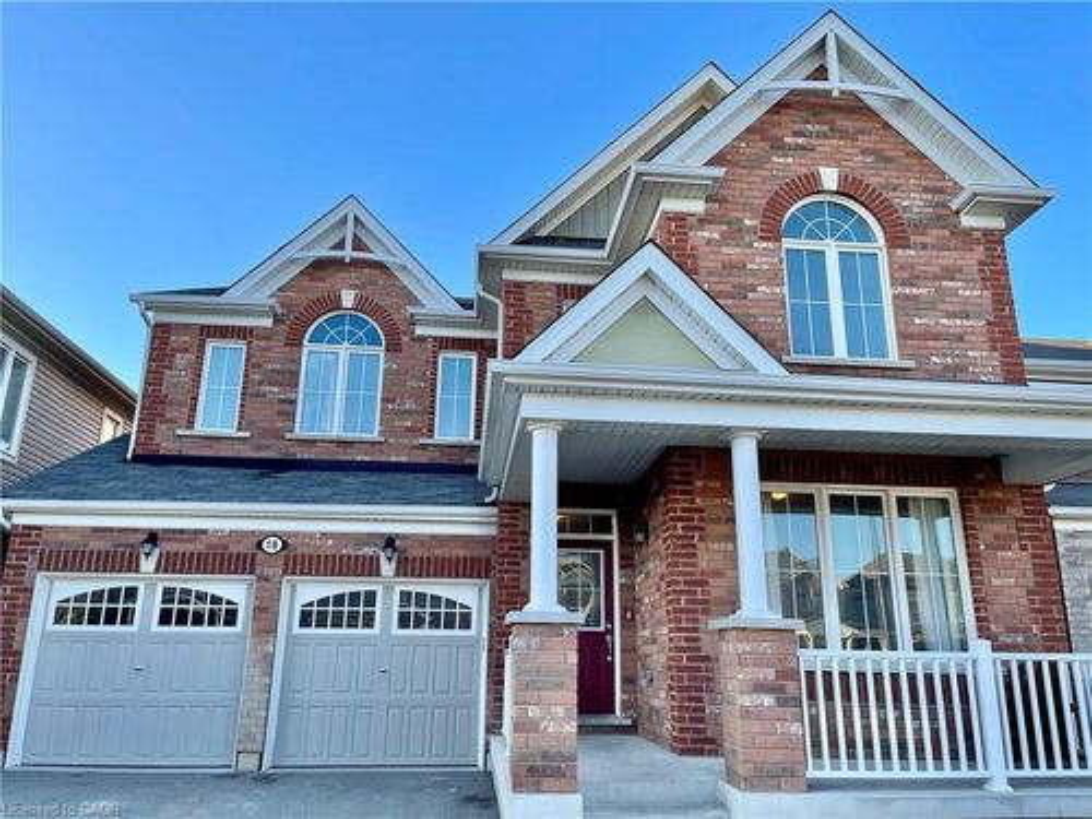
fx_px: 820
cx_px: 546
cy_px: 410
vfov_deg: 53.1
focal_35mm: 26
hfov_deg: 67.3
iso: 32
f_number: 1.6
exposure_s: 1/628
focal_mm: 5.1
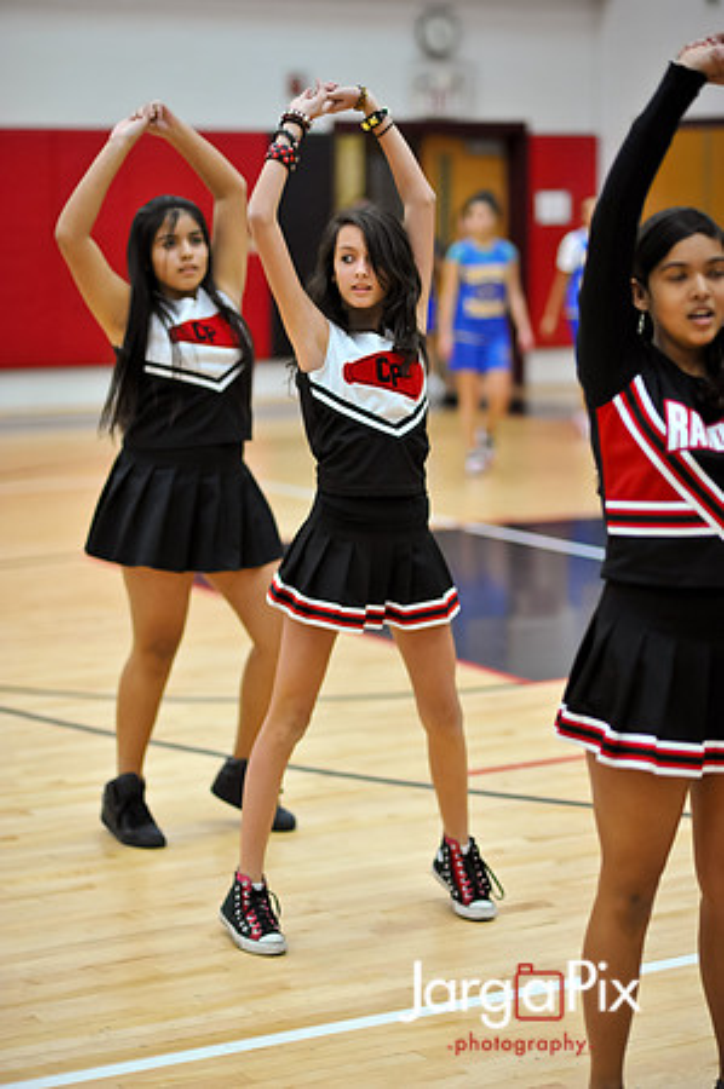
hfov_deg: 16.0
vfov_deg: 23.9
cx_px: 362
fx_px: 2570
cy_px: 544
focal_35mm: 85
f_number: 2
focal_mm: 85
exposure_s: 1/500
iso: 1800
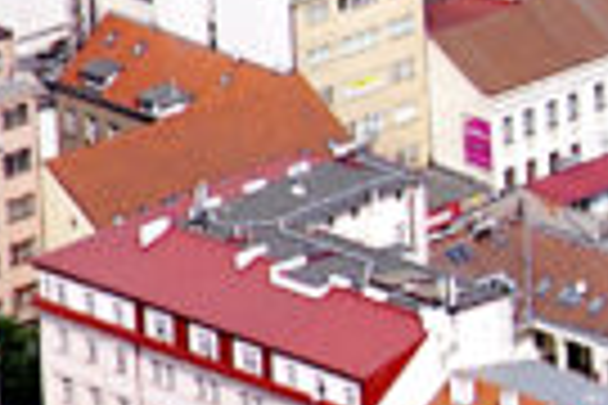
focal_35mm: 794
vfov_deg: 1.7
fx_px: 13409
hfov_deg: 2.6
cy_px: 130
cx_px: 1842
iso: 200
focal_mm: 70
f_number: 8
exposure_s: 1/400
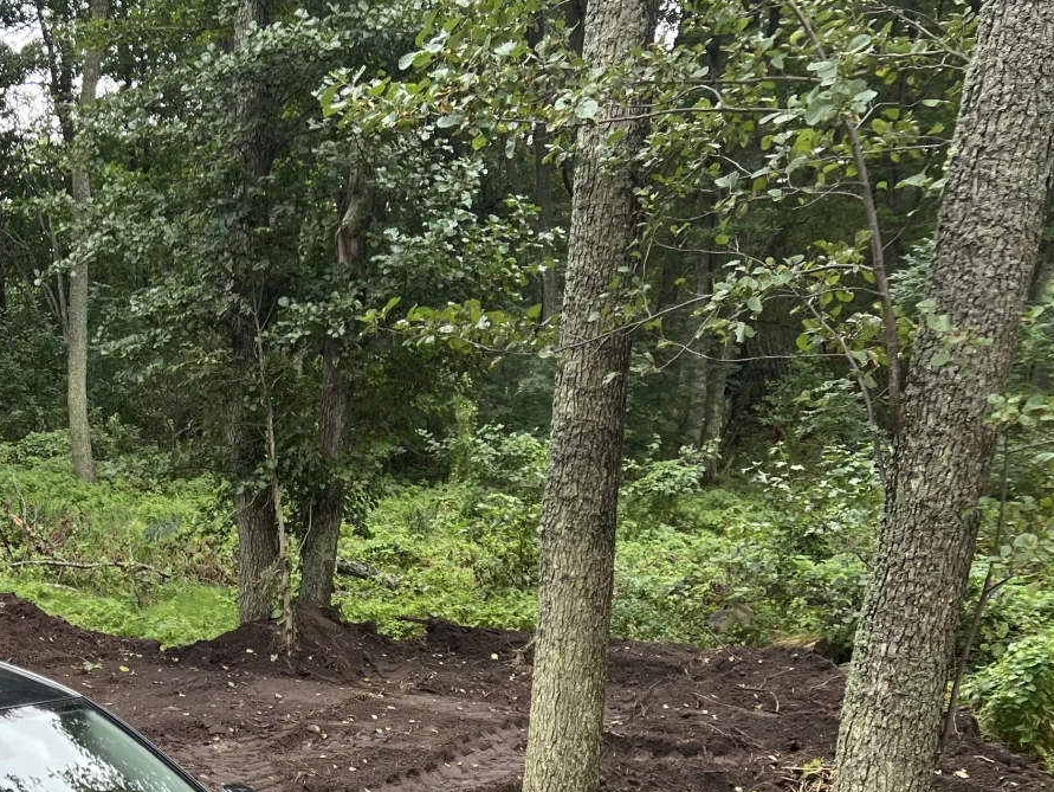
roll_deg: -0.8
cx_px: -4
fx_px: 1706
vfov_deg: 24.9
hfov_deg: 31.7
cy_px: 785
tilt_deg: -13.6
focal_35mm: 56
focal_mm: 5.7
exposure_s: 1/185
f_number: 1.5
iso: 40
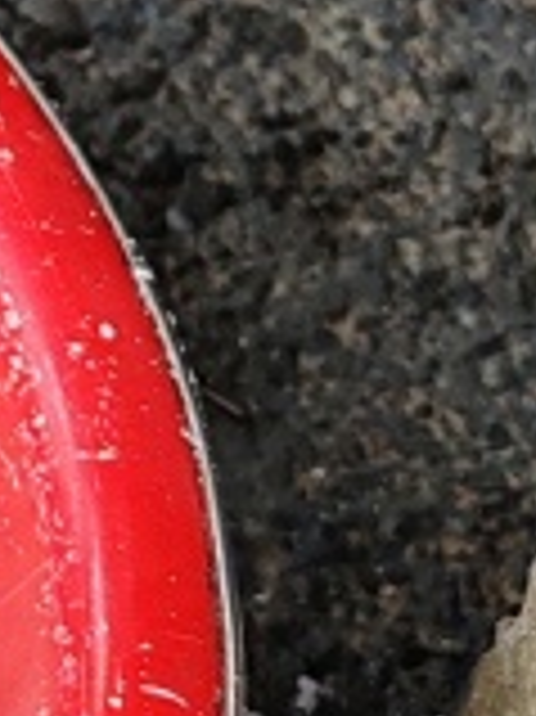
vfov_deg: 10.5
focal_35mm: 181
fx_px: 3742
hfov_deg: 7.2
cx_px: -1144
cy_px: -439
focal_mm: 6.12
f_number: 1.9
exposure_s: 1/220
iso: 80
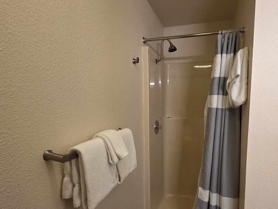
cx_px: 158
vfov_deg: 63.1
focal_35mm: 21
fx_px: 169
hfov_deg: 78.5
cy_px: 122
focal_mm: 2.2
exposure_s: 1/60
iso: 160
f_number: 1.9
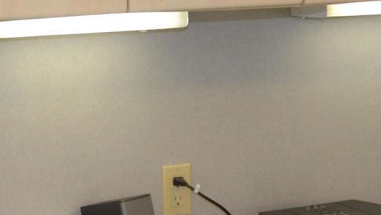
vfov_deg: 11.8
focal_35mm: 103
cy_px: 80
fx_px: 1041
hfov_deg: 20.2
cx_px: 17
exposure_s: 1/60
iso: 450
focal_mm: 12
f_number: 4.5
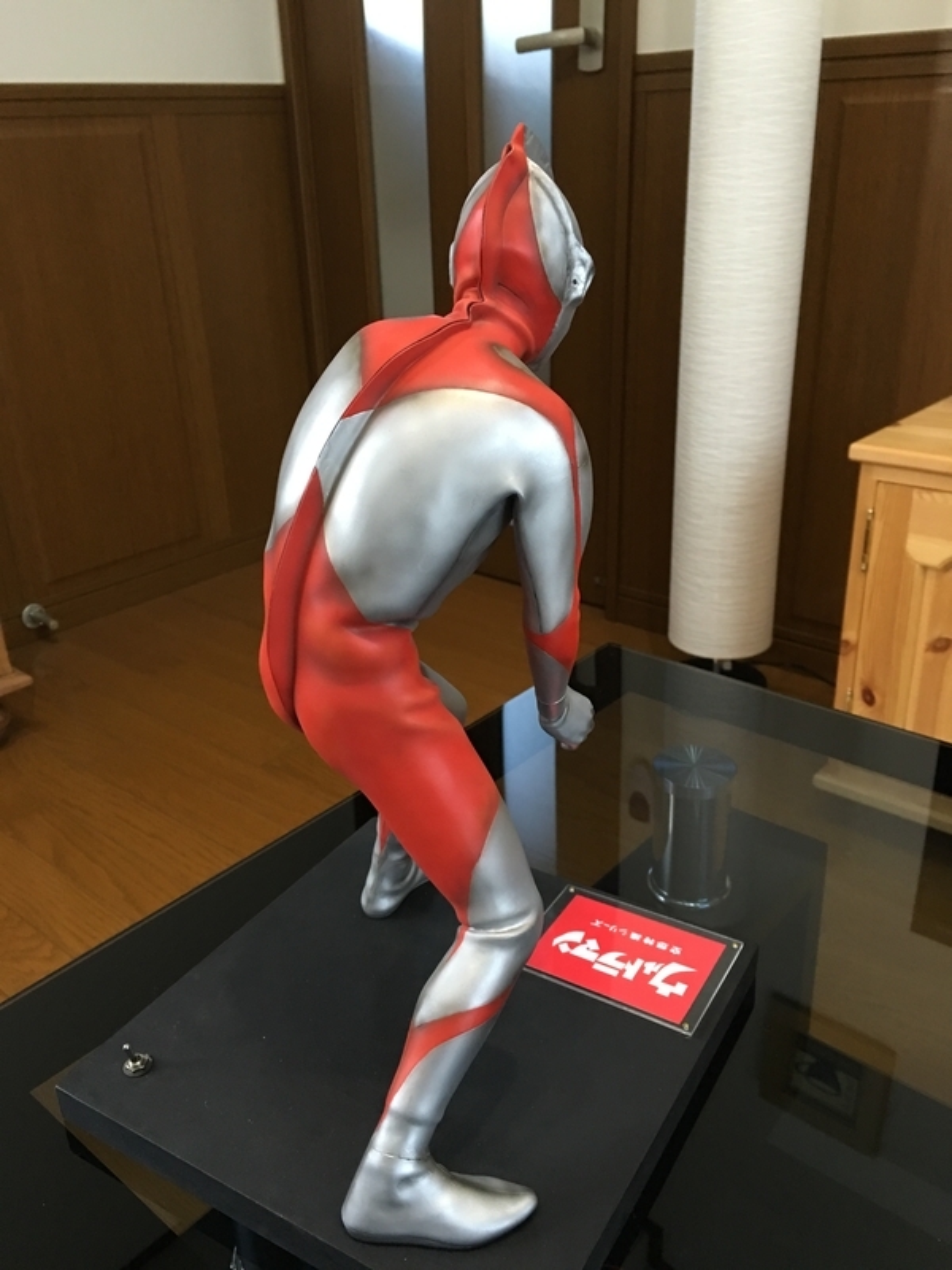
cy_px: 635
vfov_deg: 61.7
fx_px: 1063
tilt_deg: -23.9
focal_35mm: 29
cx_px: 476
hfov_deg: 48.2
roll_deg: +1.9
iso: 80
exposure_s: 1/15
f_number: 2.2
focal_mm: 4.15
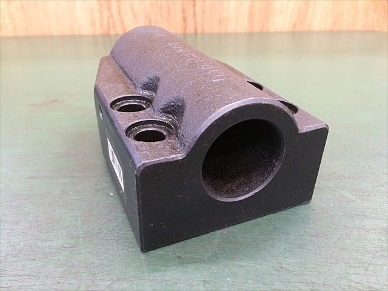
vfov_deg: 48.2
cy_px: 146
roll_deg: +0.7
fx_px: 325
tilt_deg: -27.9
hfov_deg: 61.7
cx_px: 194
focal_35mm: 29
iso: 320
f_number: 2.2
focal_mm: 4.15
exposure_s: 1/20
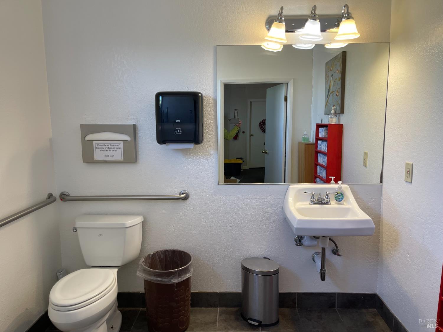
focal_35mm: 25
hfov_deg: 69.4
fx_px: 320
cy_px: 166
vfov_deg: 54.9
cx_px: 222
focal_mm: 5.1
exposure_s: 1/120
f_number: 1.6
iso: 100
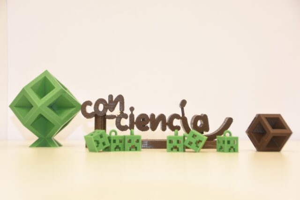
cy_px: 100
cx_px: 150
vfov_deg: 16.6
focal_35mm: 82
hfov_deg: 24.6
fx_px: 688
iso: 100
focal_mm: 55
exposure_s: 1/8
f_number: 5
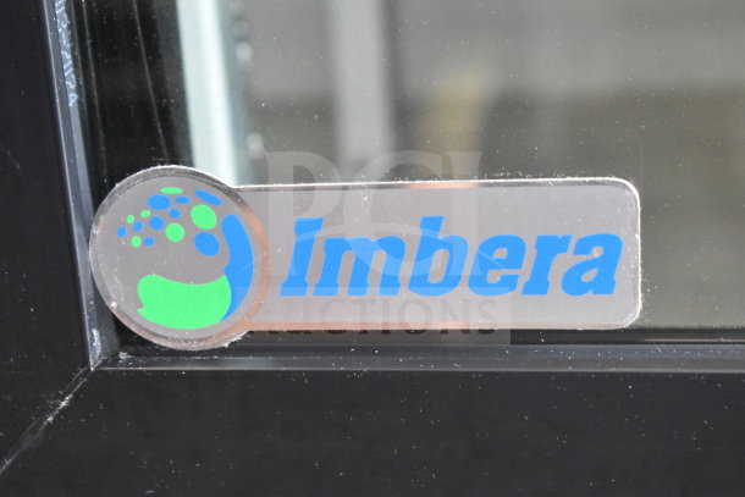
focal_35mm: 78
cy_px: 248
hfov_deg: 26.0
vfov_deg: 17.5
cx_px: 372
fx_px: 1614
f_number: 6.3
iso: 6400
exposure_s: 1/160
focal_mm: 52
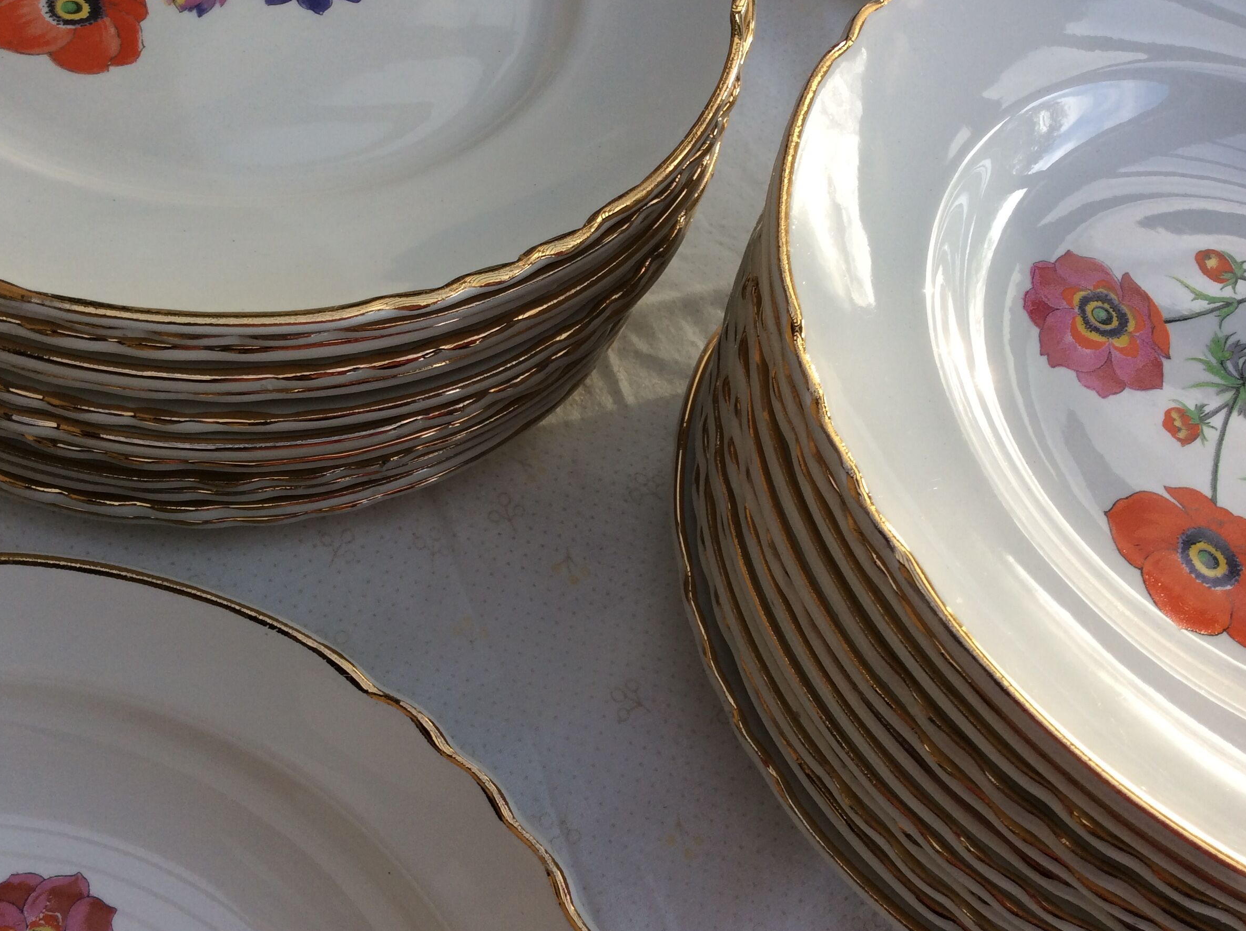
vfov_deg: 40.6
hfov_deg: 52.7
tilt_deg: -60.2
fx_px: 1258
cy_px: 488
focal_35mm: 35
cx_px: 585
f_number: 2.4
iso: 40
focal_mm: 3.3
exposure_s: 1/100
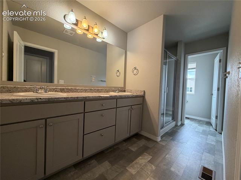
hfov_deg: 102.1
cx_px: 120
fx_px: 97
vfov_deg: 85.6
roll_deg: -1.9
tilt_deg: -0.6
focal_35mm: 14
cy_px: 90
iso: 200
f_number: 2.2
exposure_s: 1/120
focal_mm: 2.22
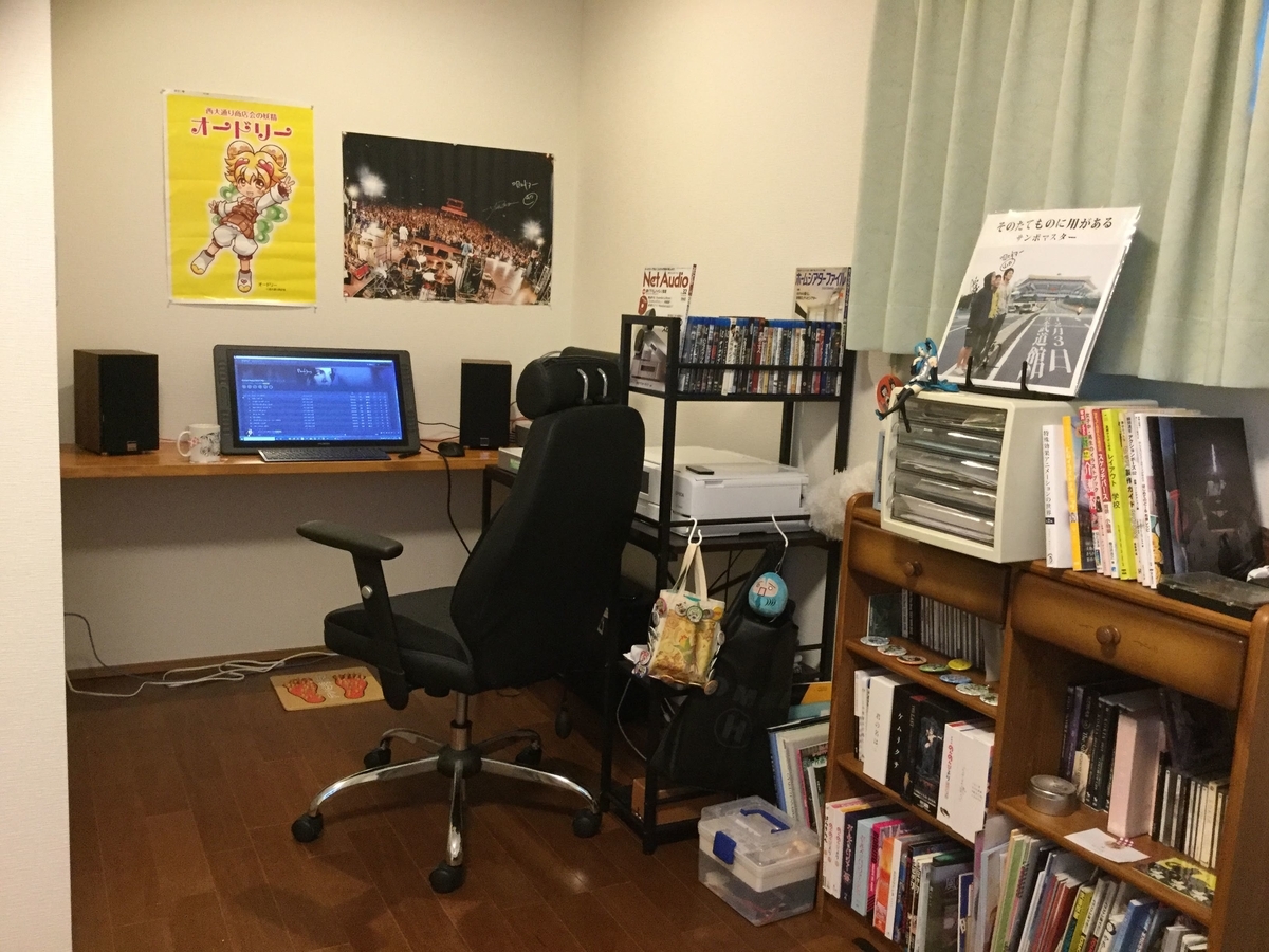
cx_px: 634
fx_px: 1136
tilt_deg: -11.0
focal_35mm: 31
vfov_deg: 45.4
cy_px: 476
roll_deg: -2.8
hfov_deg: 58.4
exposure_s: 1/30
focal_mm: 3.3
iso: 160
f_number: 2.4
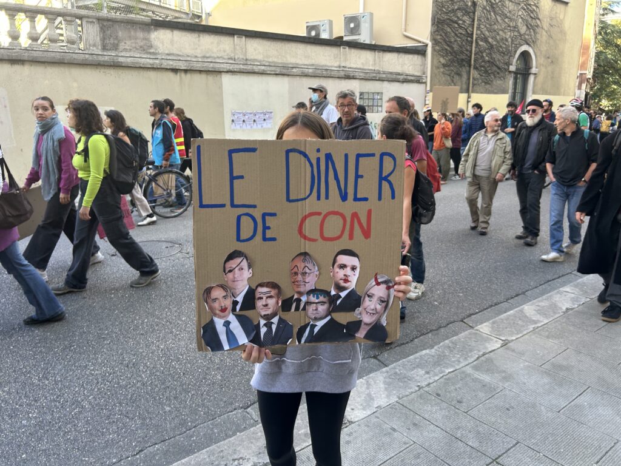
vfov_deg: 53.1
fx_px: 466
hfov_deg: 67.3
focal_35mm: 26
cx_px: 310
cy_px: 233
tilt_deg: -15.6
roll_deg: +0.3
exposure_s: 1/169
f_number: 1.5
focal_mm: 5.7
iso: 40
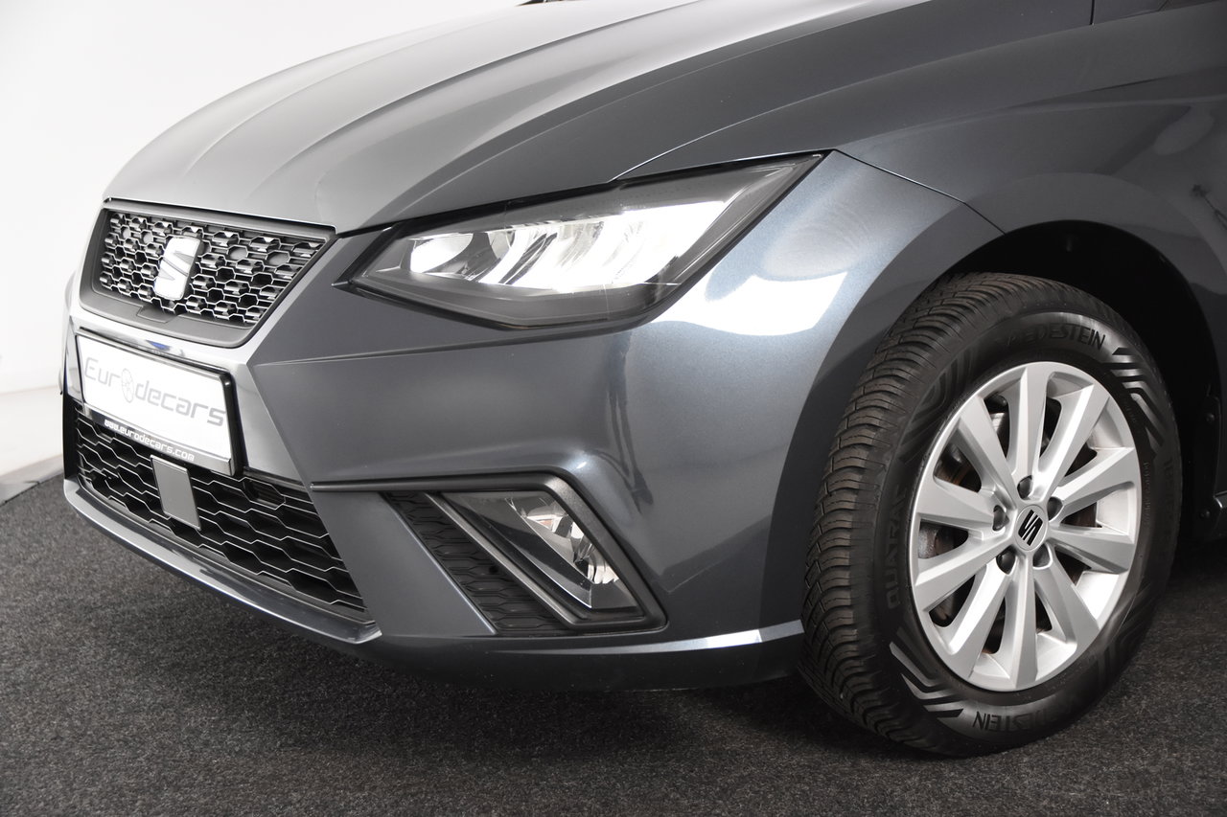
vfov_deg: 23.8
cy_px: 408
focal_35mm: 57
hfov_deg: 35.1
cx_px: 614
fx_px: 1942
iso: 1600
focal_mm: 38
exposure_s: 1/80
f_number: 4.5
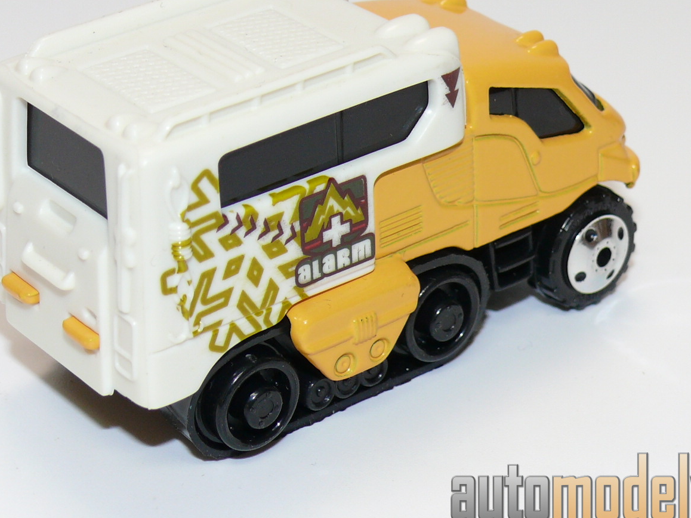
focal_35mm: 123
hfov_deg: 16.0
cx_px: 313
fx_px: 2455
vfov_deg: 12.0
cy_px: 186
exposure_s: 1/30
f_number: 4
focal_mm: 12.5
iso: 100
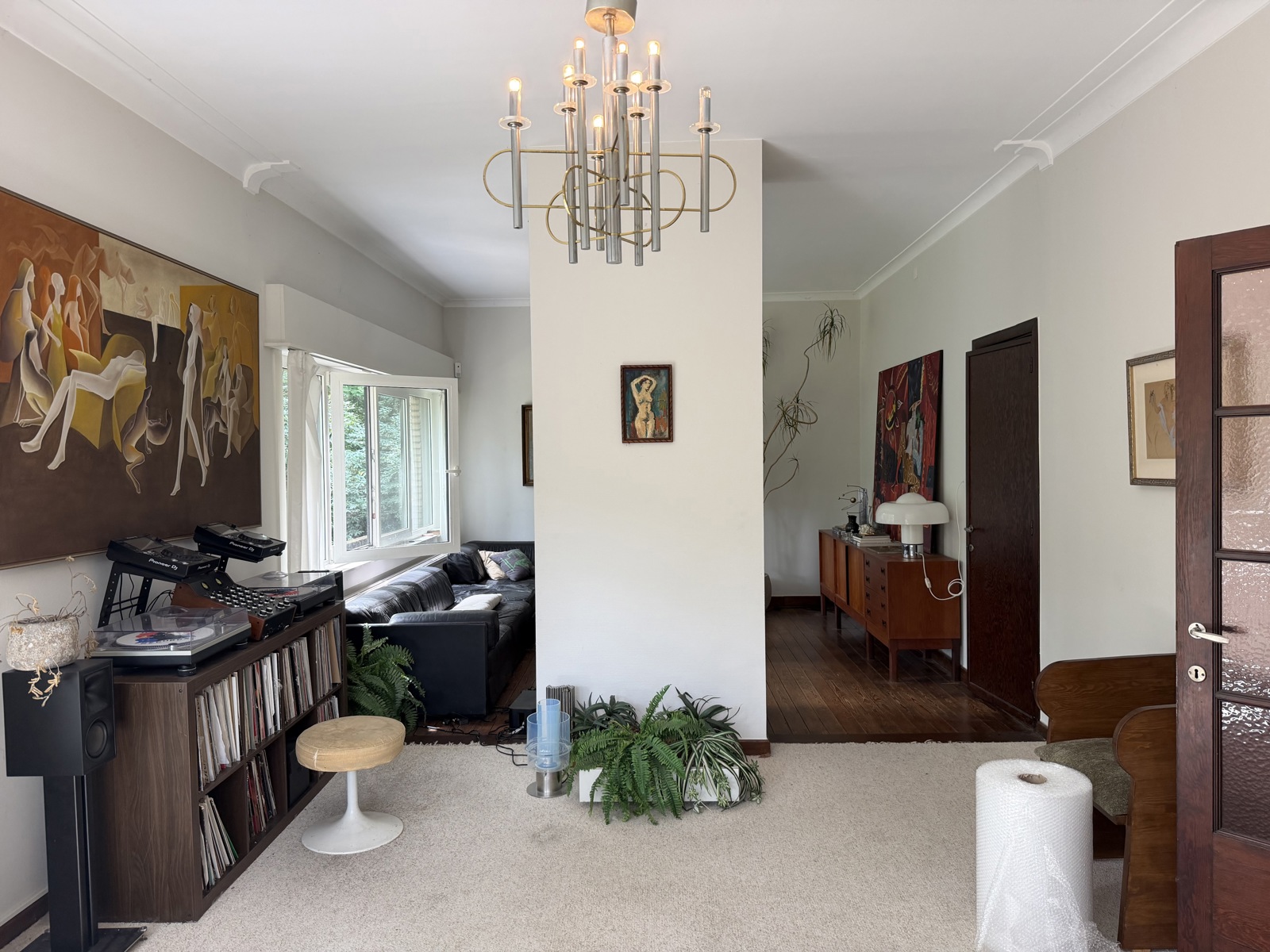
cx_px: 635
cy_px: 476
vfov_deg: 56.8
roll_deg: +0.6
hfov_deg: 71.6
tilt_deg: -2.7
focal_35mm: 24
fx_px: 881
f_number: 1.78
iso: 160
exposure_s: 1/121
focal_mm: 6.76
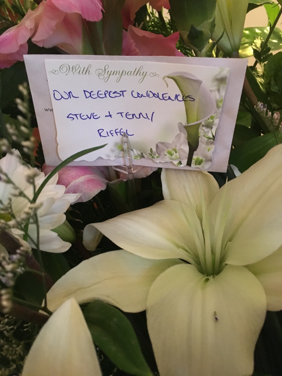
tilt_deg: -14.4
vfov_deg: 61.7
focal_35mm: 29
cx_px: 141
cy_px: 188
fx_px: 315
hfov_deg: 48.2
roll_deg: +6.3
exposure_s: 1/15
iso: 250
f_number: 2.2
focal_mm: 4.15
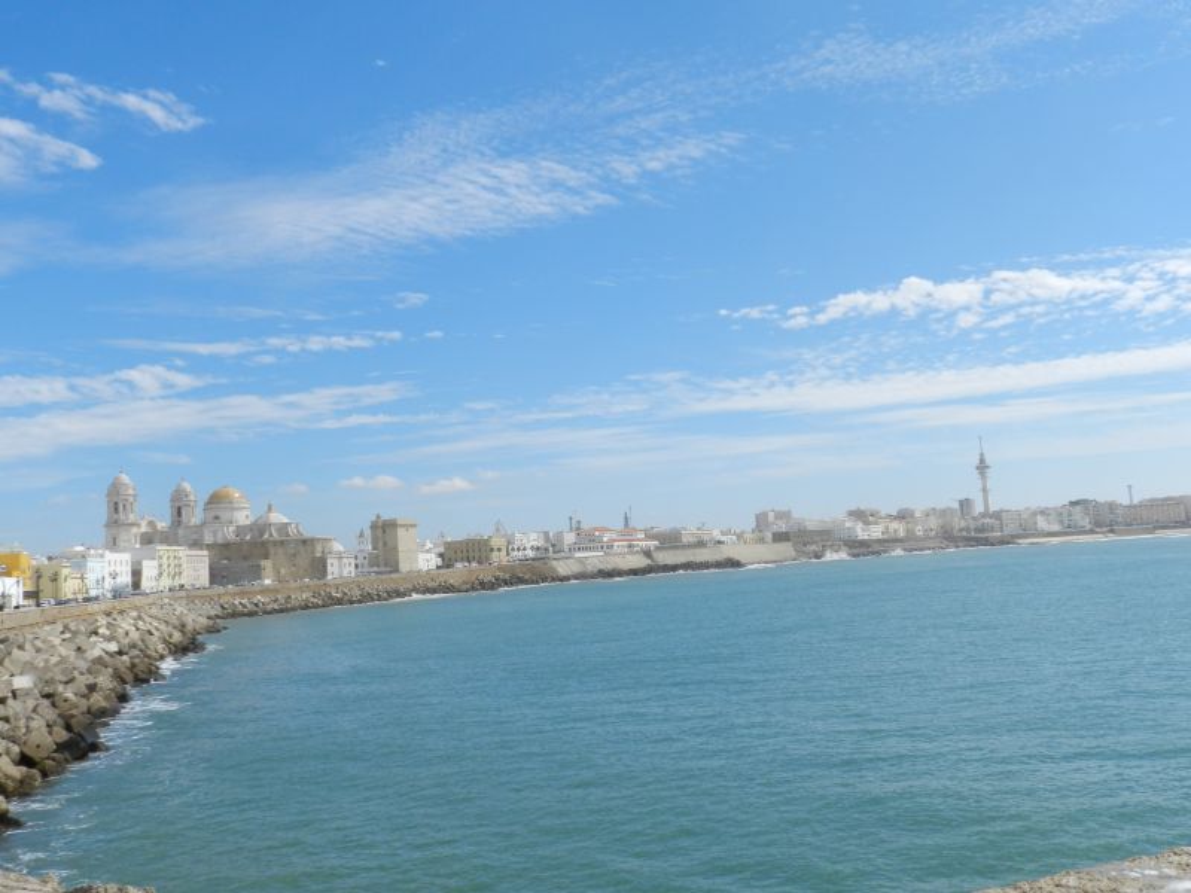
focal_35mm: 32
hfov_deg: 56.8
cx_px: 596
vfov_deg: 44.2
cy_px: 446
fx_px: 1101
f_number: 5
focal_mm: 5.6
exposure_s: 1/1000
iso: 160
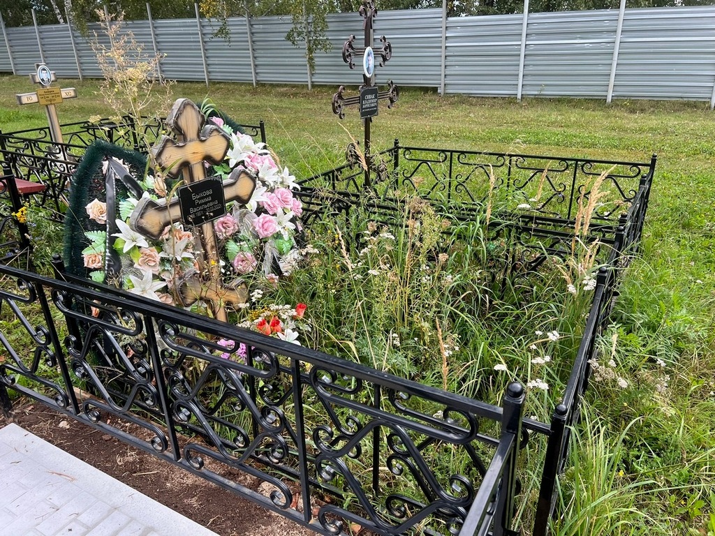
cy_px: 268
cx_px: 358
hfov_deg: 67.3
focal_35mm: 26
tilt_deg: -21.7
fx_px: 537
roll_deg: +4.7
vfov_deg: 53.1
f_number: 1.5
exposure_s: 1/894
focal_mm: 5.7
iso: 50
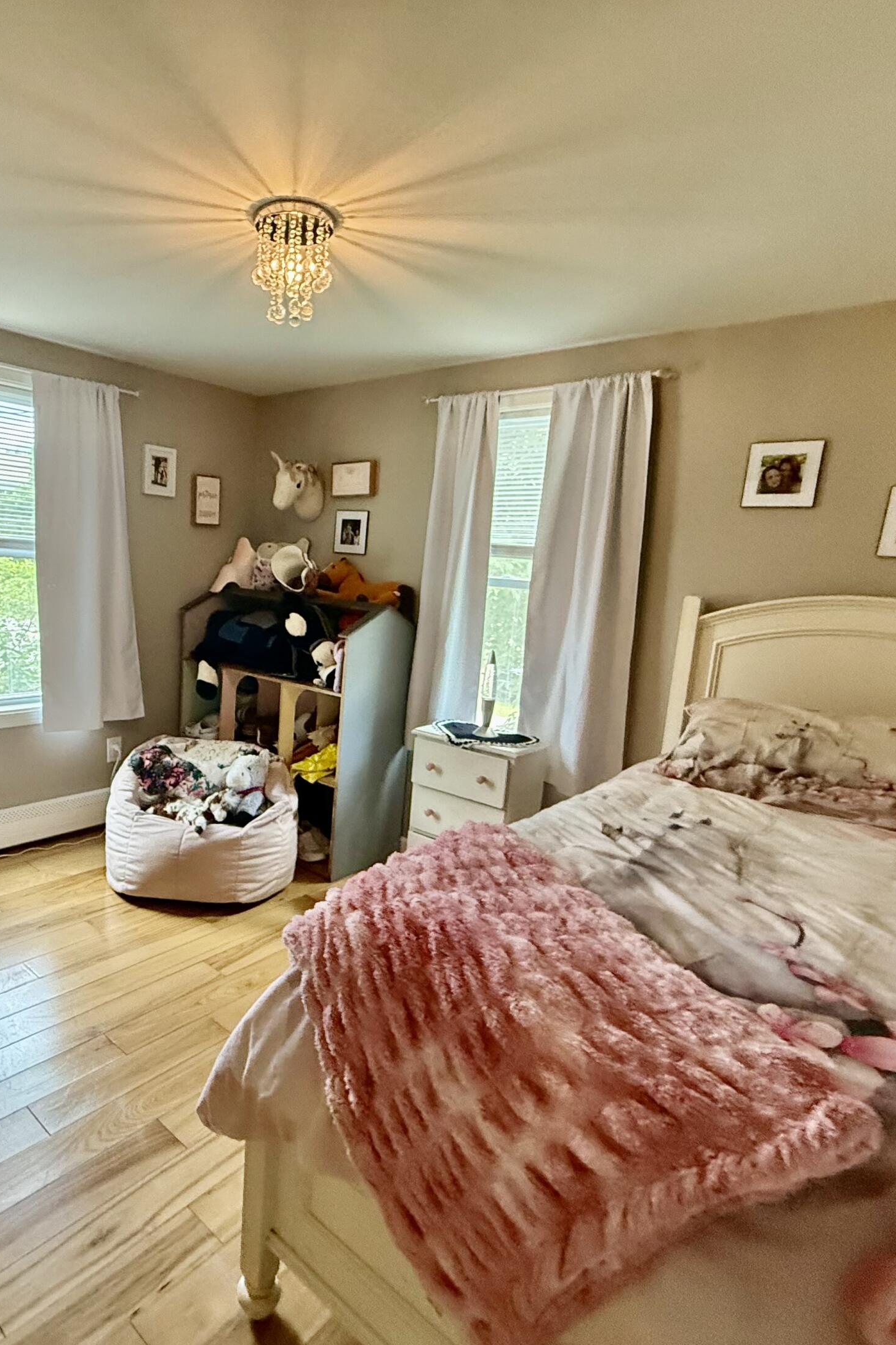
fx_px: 747
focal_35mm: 20
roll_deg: -5.2
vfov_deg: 84.0
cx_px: 316
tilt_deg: -8.7
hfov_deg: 60.8
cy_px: 690
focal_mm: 2.22
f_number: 2.2
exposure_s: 1/120
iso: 400
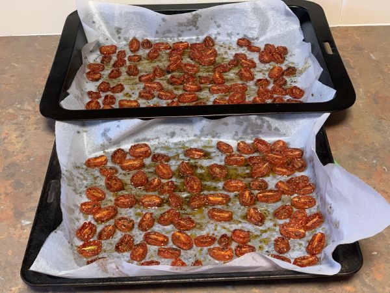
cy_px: 146
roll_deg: +2.3
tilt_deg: -40.6
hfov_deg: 36.8
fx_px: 586
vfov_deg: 28.0
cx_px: 195
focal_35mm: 52
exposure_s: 1/60
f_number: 2.4
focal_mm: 6
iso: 500
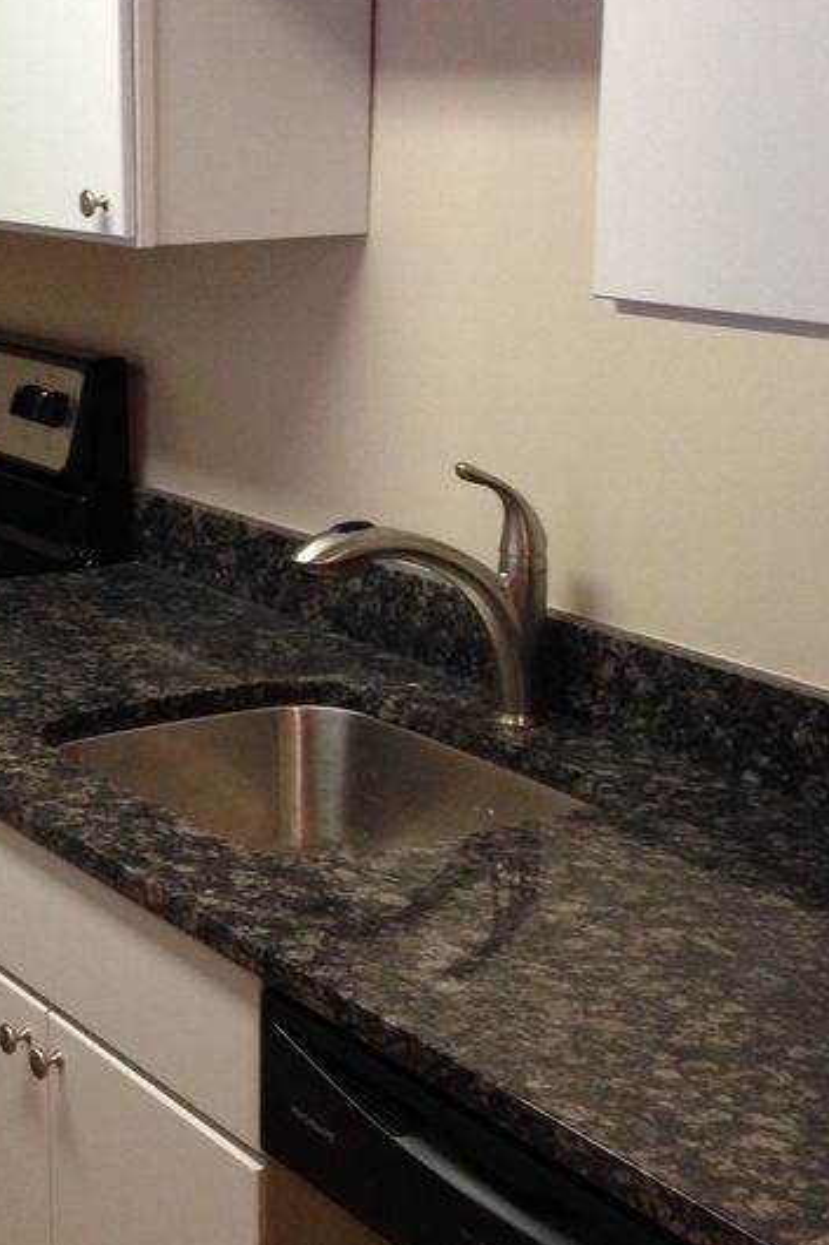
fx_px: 2419
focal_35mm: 70
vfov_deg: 28.9
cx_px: 169
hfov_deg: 19.3
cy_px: 613
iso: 160
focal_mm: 4.12
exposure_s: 1/20
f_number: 2.4
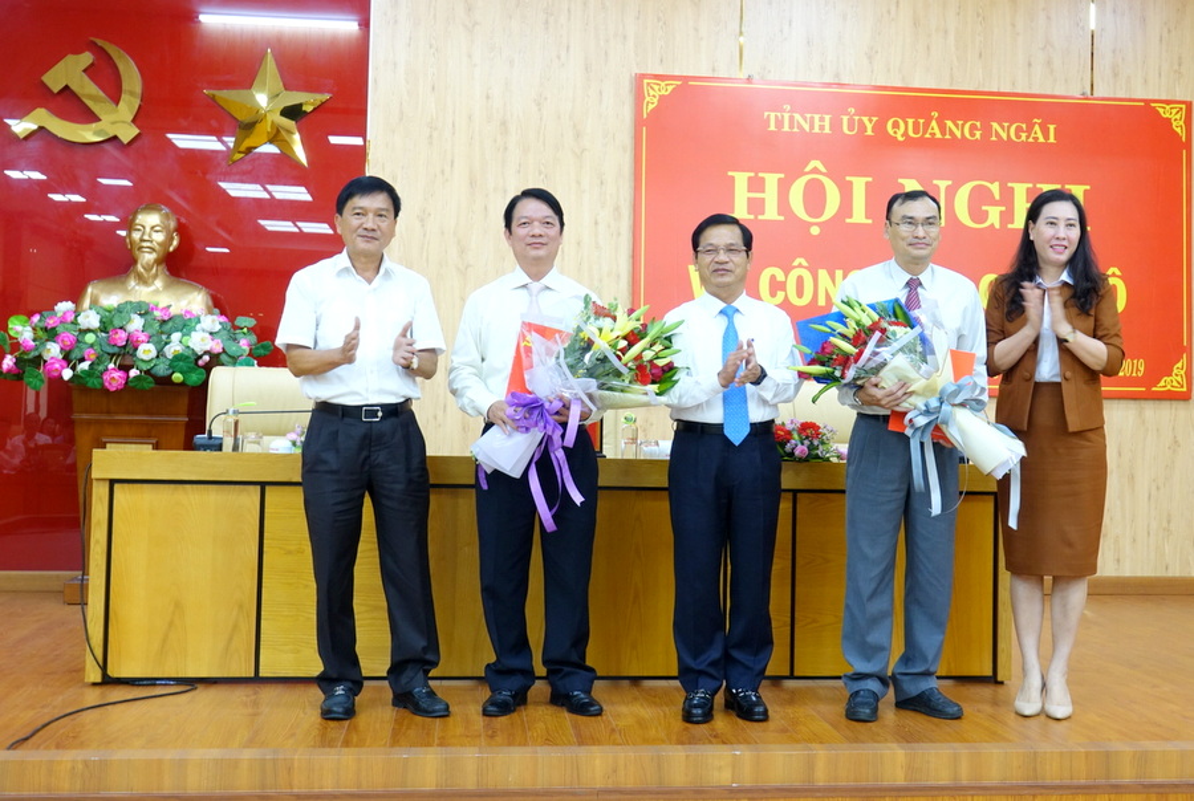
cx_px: 597
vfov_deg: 37.0
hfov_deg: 53.0
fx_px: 1196
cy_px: 400
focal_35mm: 36
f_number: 3.2
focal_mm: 13.31
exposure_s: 1/40
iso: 400
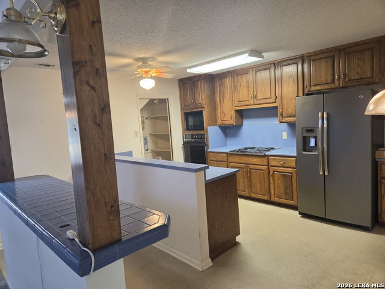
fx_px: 256
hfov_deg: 73.9
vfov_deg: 58.9
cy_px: 144
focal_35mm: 23
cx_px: 192
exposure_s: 1/120
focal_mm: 5.4
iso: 200
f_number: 1.8
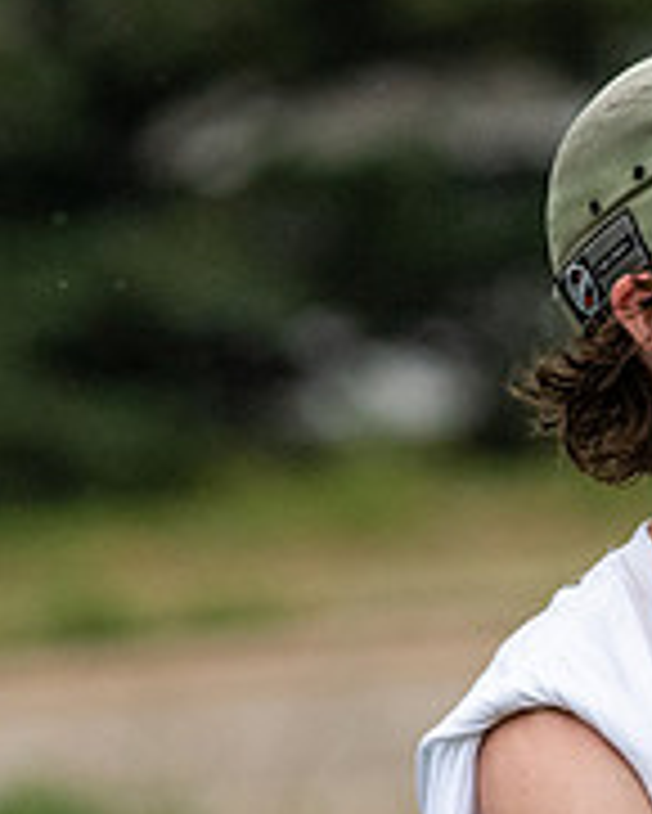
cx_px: 649
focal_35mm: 1647
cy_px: 865
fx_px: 39694
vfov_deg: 1.2
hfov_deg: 0.9
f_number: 8
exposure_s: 1/1600
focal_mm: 300
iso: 1600
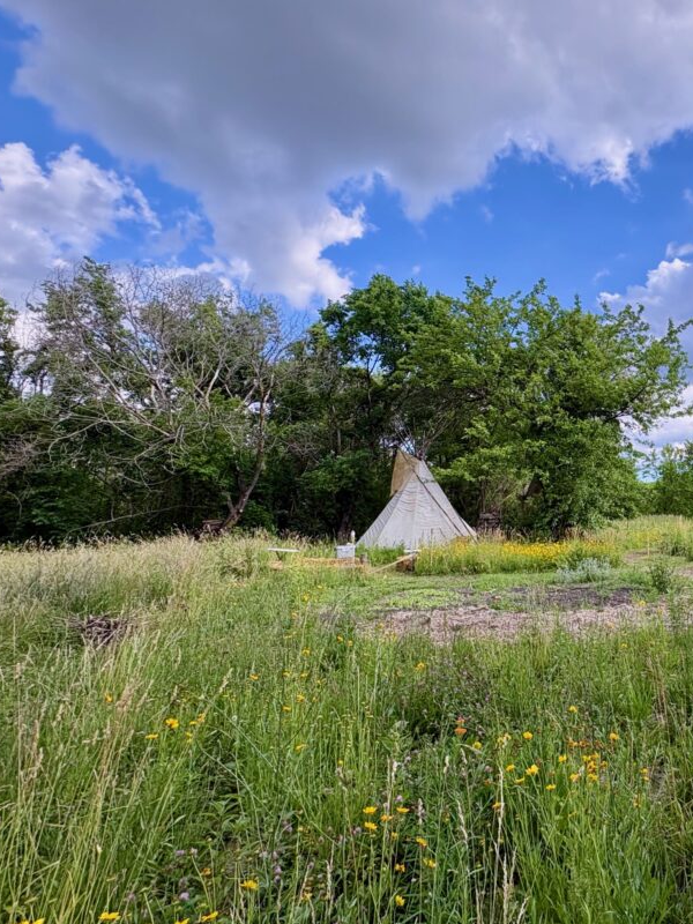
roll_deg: +1.4
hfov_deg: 55.1
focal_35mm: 21
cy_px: 446
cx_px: 624
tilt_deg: +7.7
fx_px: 561
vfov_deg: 79.0
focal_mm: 2.22
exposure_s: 1/804
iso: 40
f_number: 2.2
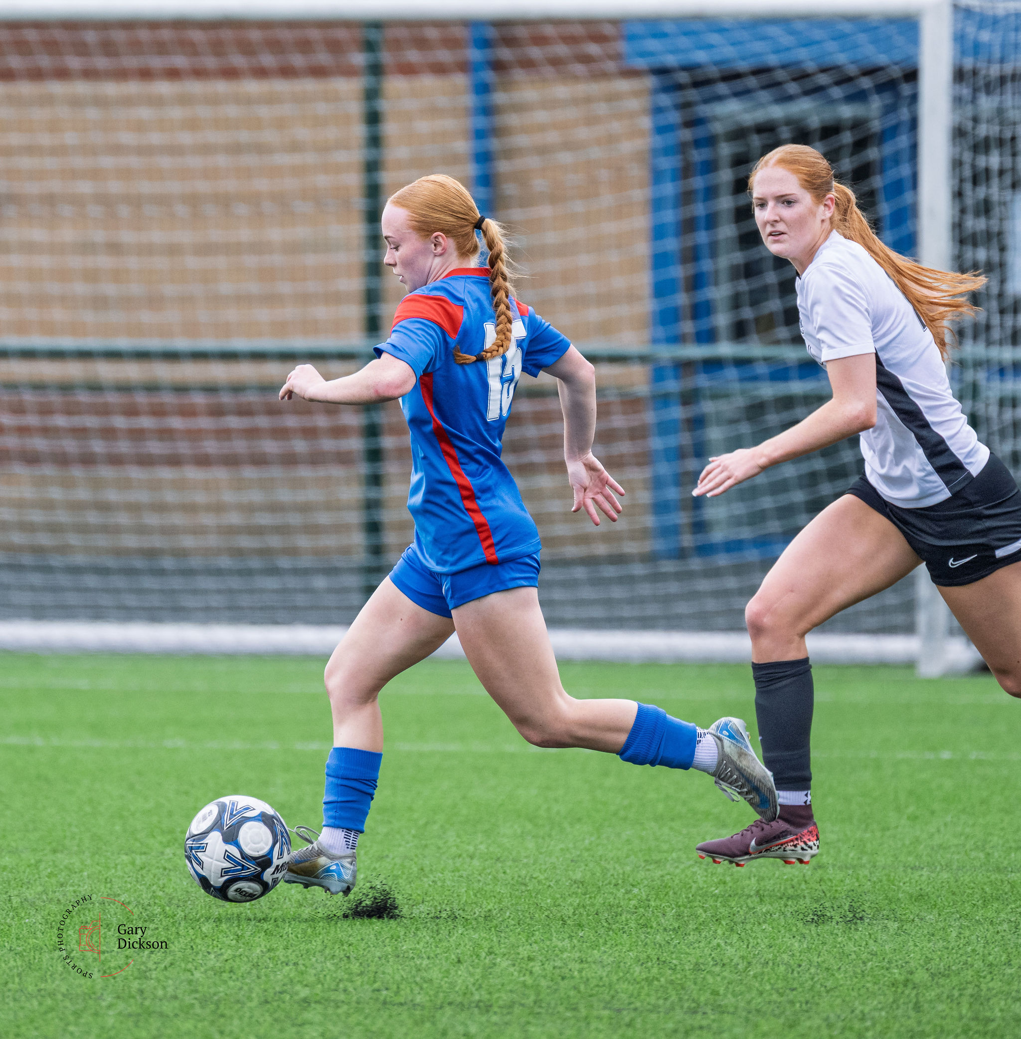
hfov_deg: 2.6
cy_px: 302
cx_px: 405
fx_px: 22293
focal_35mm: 662
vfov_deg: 2.7
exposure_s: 1/1600
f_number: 5.3
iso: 1000
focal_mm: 350
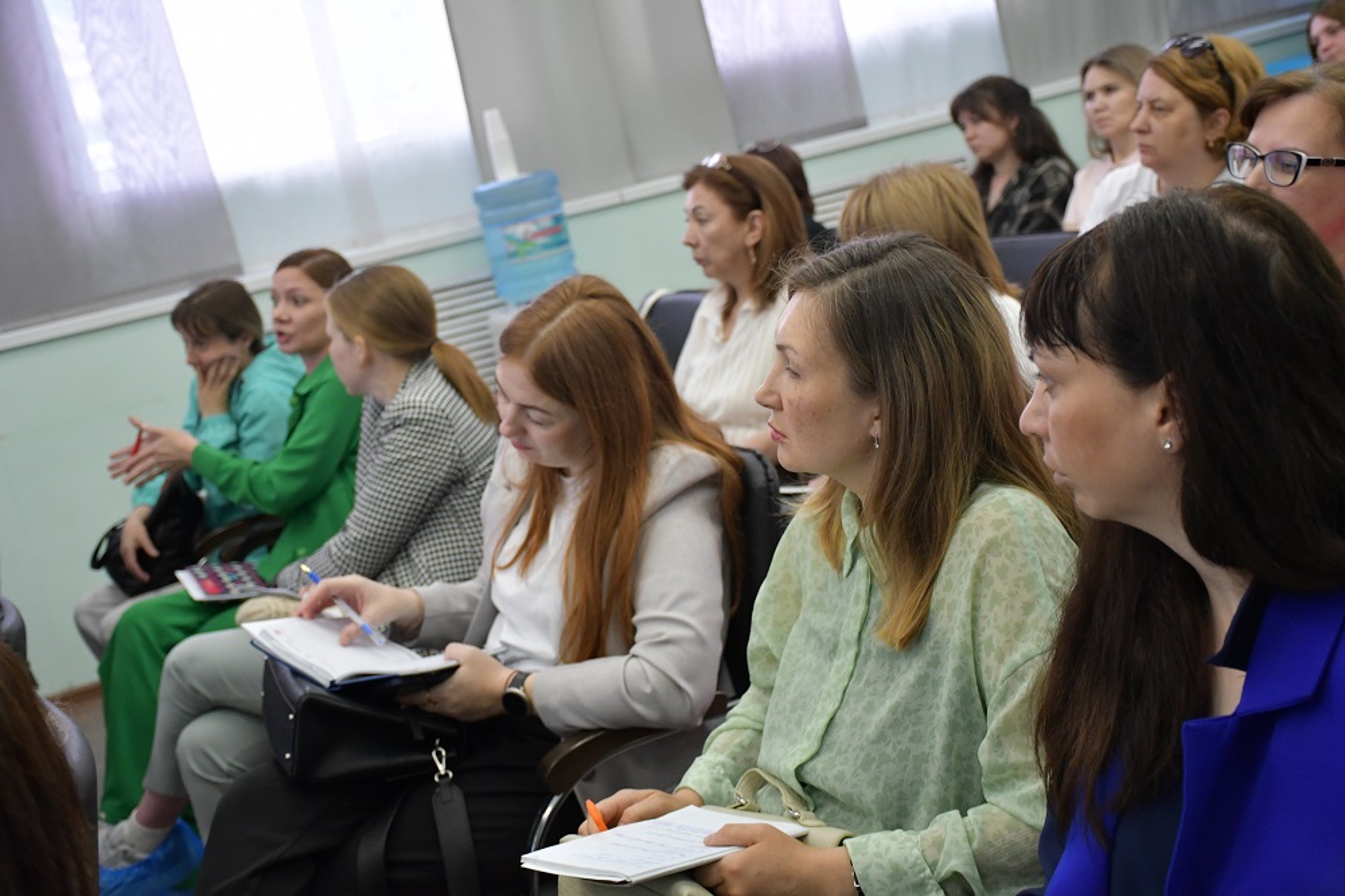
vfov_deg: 26.5
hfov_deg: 38.9
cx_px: 672
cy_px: 448
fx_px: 1905
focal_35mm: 51
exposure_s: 1/125
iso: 1800
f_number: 4.2
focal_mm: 34
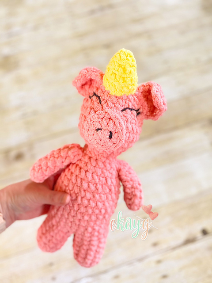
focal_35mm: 26
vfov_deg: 67.3
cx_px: 106
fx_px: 212
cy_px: 142
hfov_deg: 53.1
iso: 200
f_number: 1.8
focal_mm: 4.25
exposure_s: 1/60
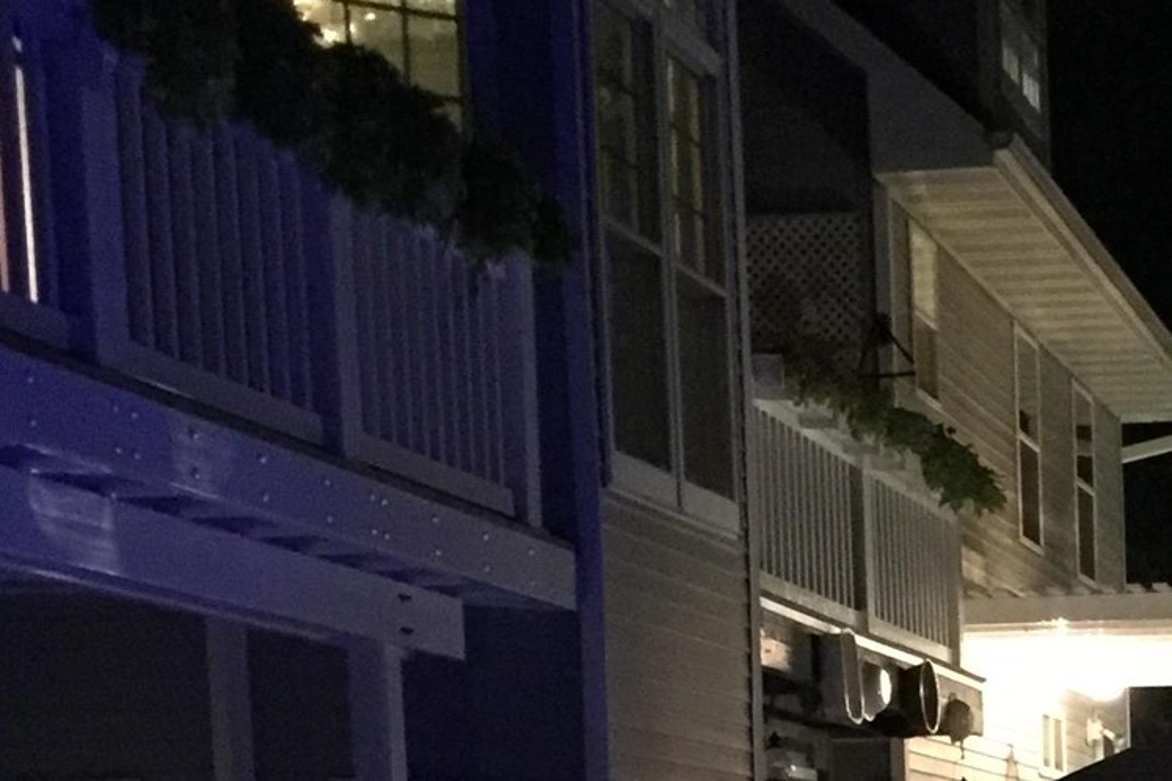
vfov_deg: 13.5
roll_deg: +0.9
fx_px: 3027
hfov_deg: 21.1
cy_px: 1314
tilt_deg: -5.1
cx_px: 1211
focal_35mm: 93
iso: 500
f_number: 2.2
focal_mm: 4.15
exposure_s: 1/4
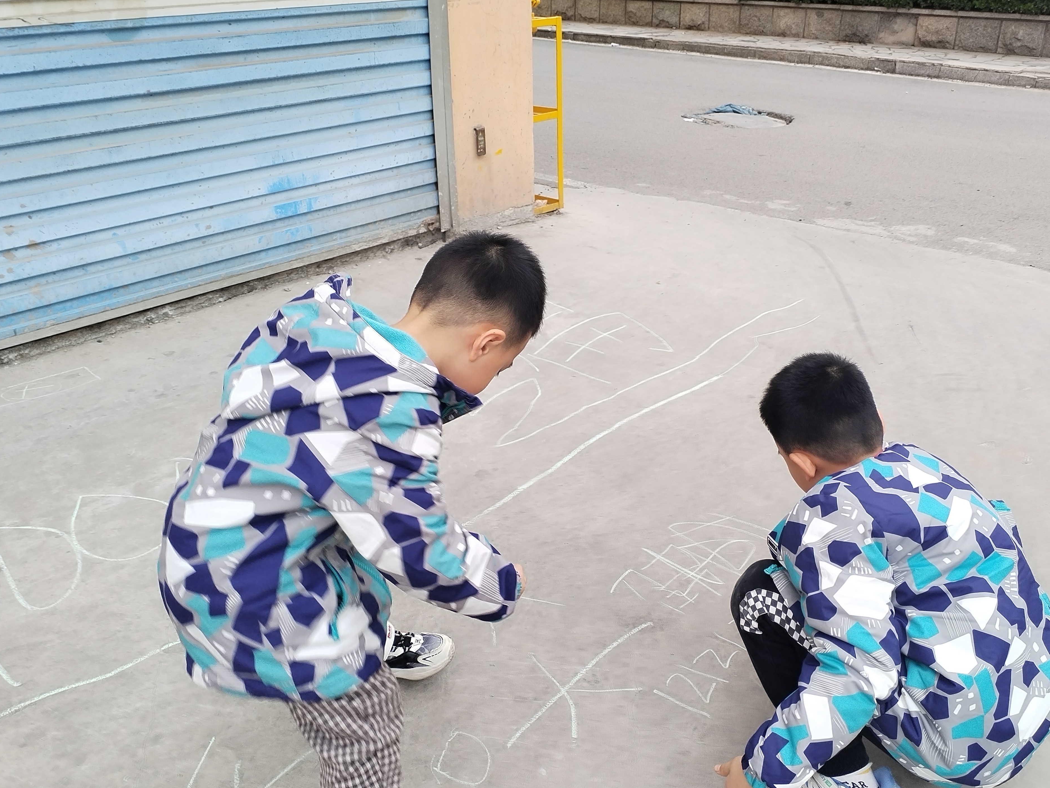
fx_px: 971
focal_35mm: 32
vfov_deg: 44.1
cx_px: 553
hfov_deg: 56.8
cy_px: 416
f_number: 1.8
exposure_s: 1/153
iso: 100
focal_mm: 4.75
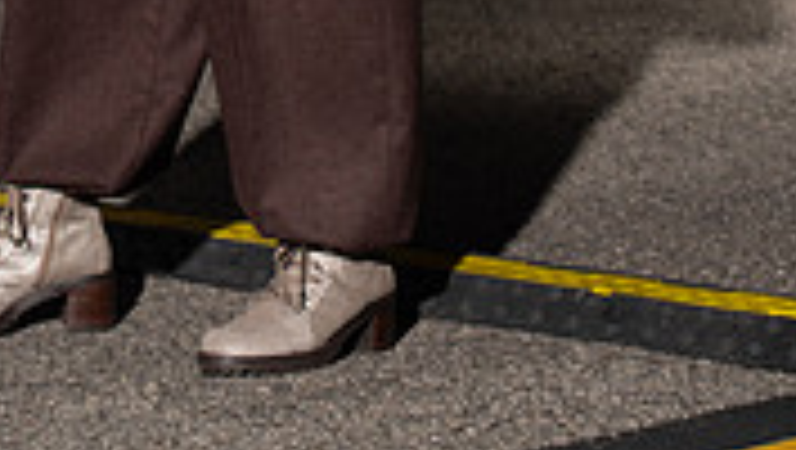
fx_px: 4775
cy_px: -549
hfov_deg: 9.5
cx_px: 146
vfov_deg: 5.3
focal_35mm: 226
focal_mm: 85
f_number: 6.3
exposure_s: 1/200
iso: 1000
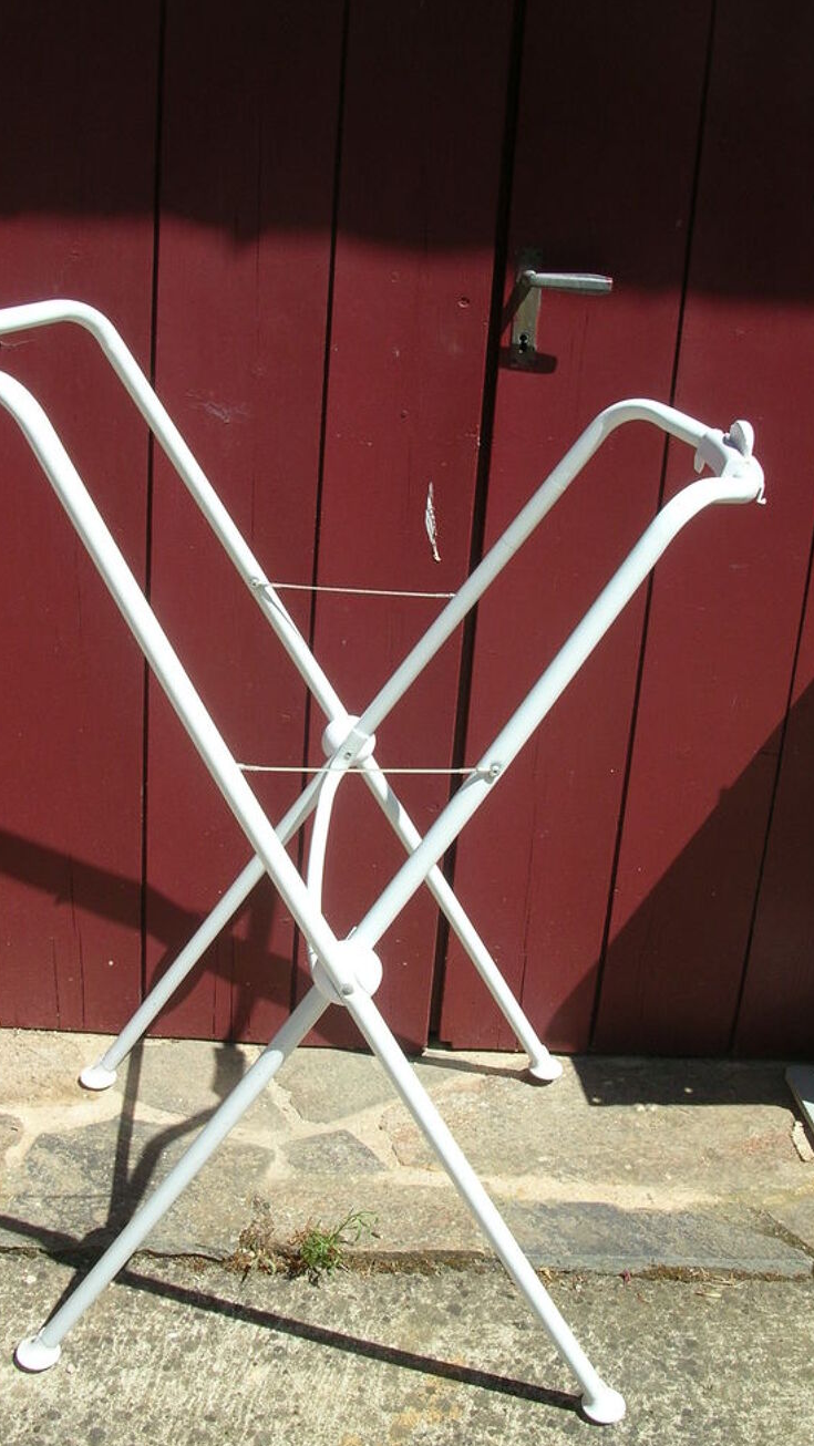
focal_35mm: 39
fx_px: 1496
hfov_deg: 30.4
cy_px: 738
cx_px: 370
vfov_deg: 51.6
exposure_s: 1/245
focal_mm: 5.8
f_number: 5.6
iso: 50
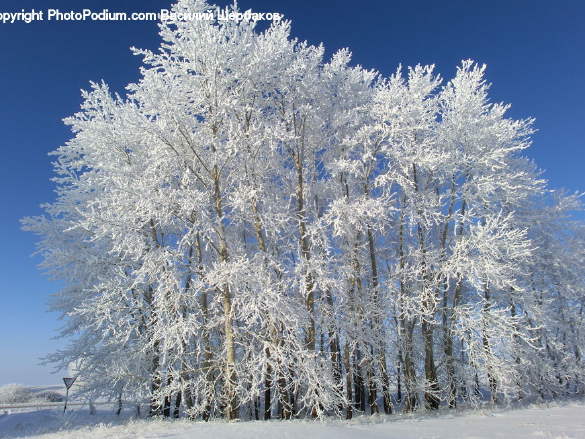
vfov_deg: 45.4
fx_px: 524
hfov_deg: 58.4
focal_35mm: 31
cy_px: 226
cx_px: 288
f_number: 8.8
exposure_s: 1/400
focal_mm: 5.25
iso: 100
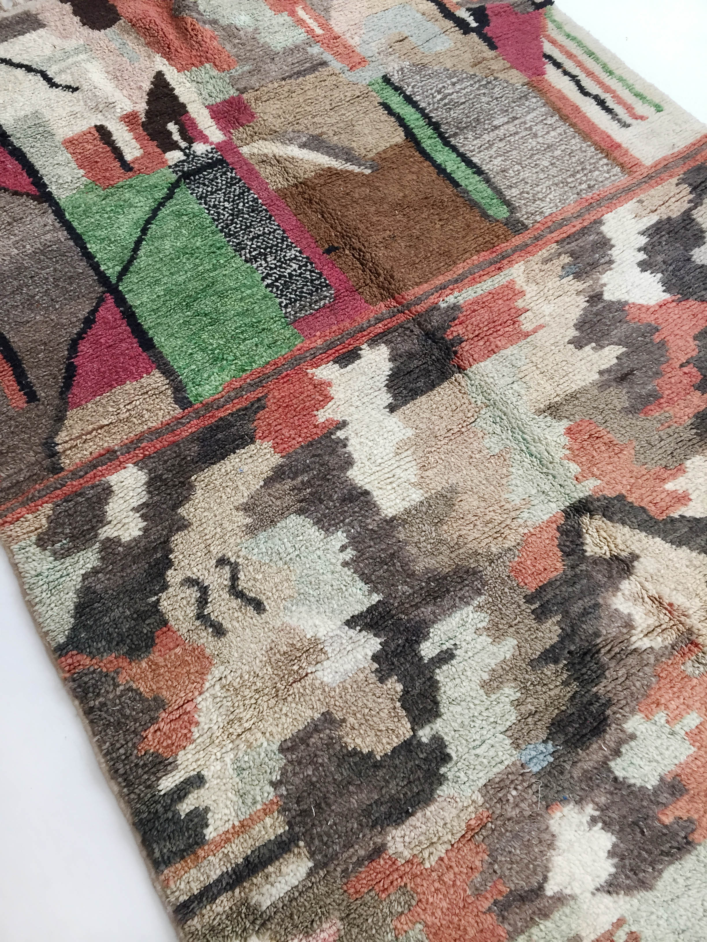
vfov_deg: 61.7
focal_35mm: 29
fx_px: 790
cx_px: 354
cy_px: 471
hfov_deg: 48.2
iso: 125
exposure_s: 1/33
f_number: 2.2
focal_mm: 4.15
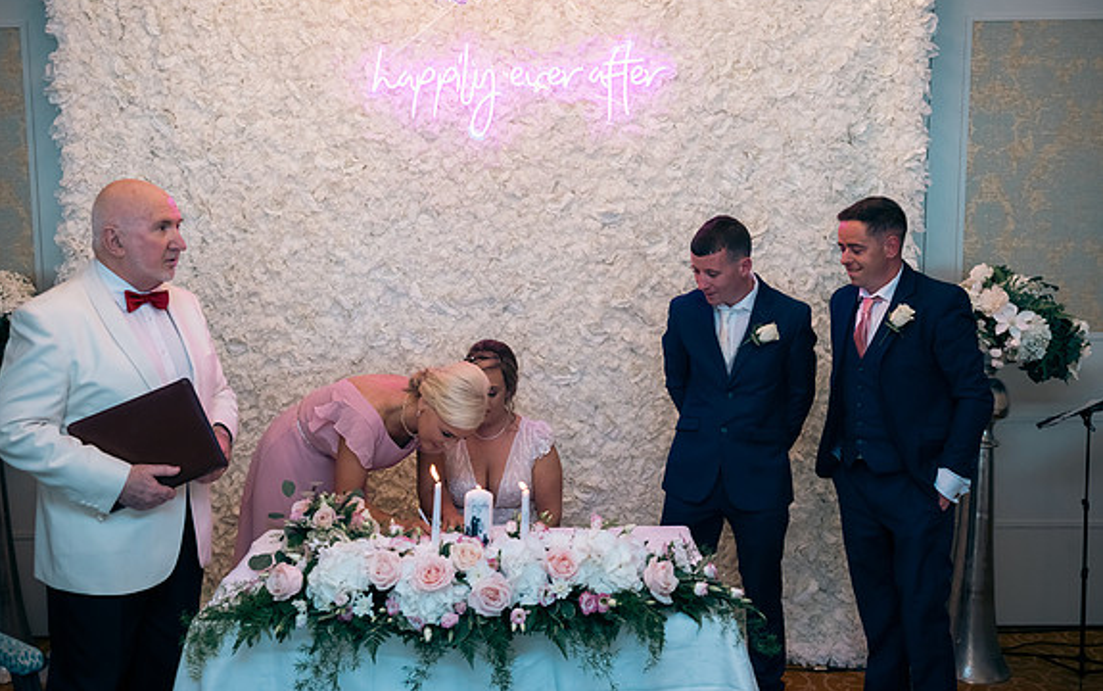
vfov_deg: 34.5
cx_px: 549
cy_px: 343
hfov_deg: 52.7
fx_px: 1113
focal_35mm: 37
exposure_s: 1/160
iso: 640
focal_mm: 36
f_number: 3.5
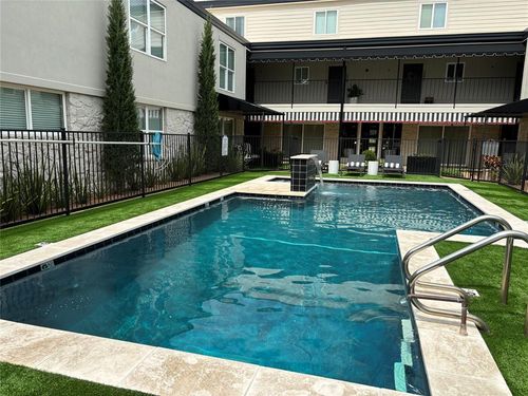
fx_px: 397
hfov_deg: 67.3
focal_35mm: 26
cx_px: 264
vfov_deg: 53.1
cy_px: 198
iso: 50
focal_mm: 5.96
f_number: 1.6
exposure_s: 1/3106
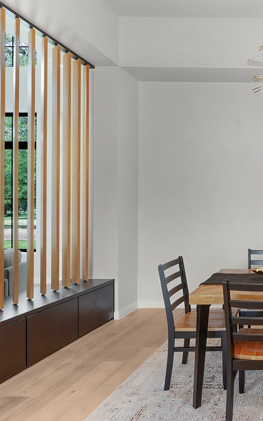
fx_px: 309
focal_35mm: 27
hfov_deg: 36.6
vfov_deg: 68.4
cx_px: 308
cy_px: 207
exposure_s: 1/1.25
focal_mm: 17
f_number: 9
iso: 125
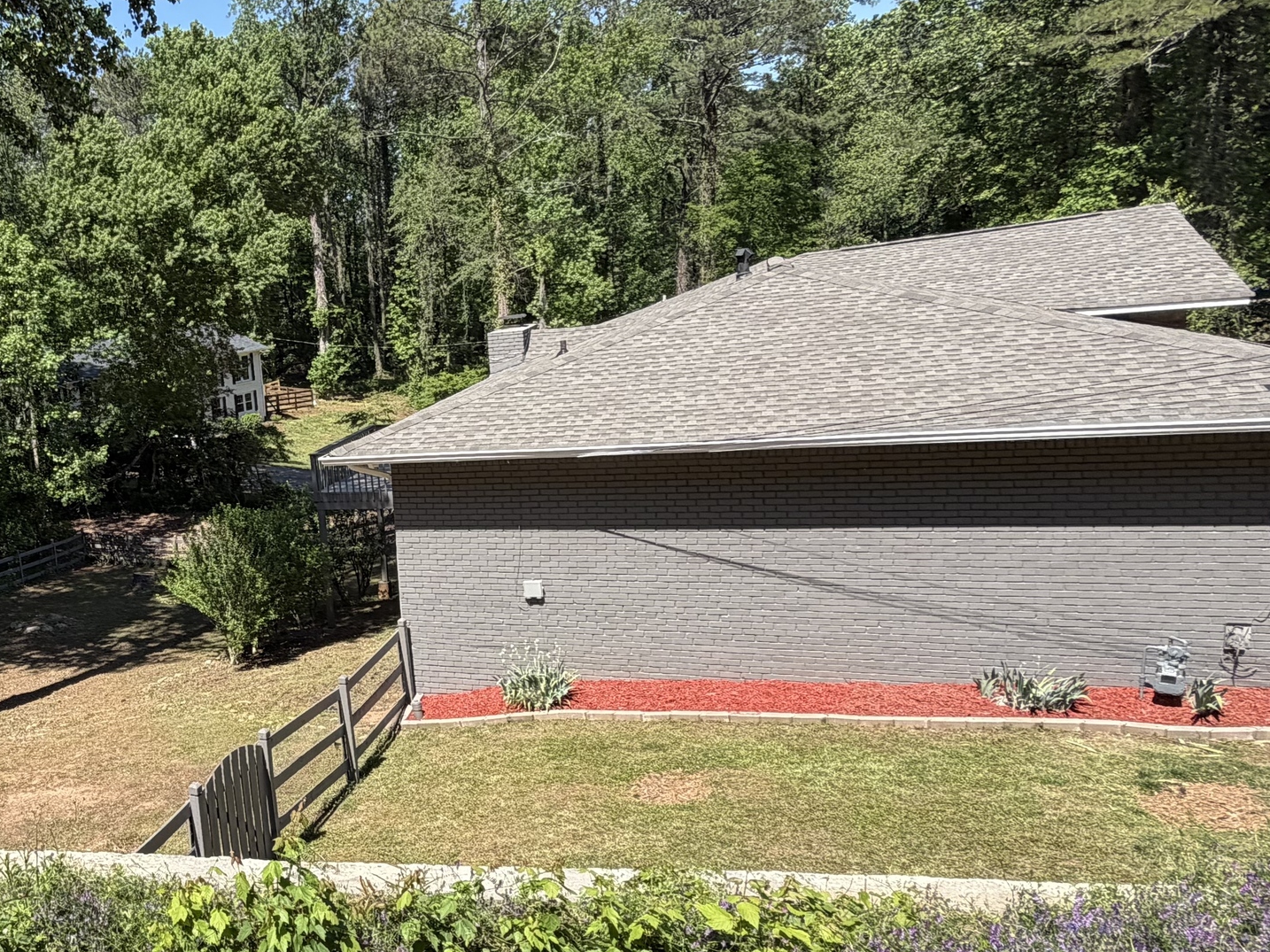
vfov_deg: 46.8
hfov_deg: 51.8
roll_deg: +7.6
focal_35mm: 30
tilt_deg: -7.2
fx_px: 1100
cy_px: 508
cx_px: 96
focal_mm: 2.22
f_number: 2.2
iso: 40
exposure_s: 1/726
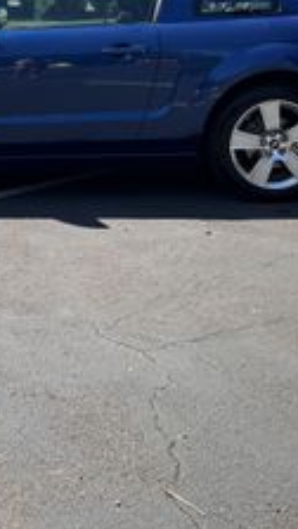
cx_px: 54
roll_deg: -0.4
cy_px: 106
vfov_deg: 36.0
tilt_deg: -8.1
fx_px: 787
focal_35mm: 56
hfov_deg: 21.2
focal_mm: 6.76
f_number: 1.78
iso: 80
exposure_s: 1/2415
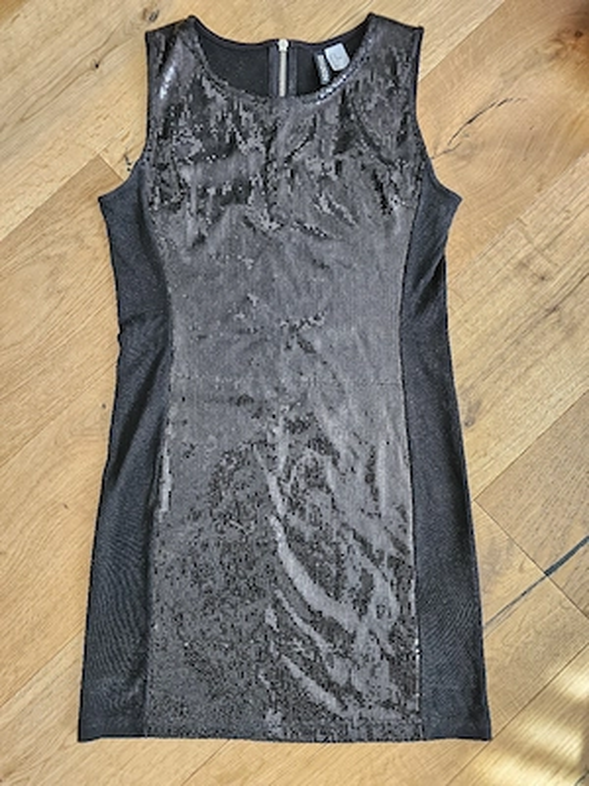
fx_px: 522
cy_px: 393
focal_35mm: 23
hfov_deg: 58.9
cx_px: 294
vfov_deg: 73.9
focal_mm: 6.3
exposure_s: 1/100
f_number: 1.7
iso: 125
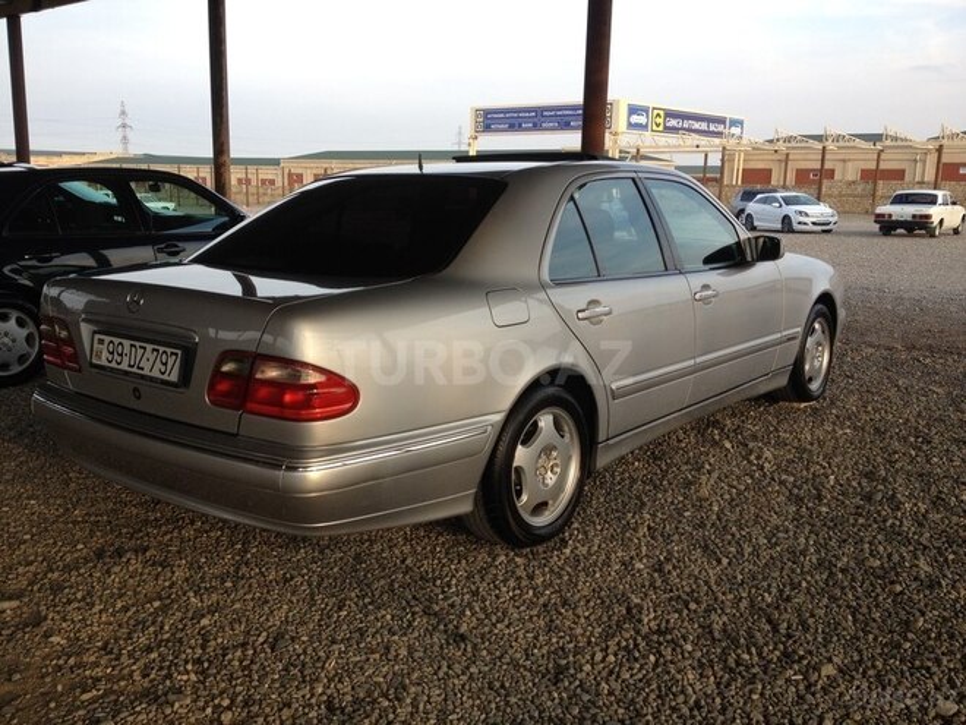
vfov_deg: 40.7
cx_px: 483
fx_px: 977
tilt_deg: -12.8
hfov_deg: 52.6
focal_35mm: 35
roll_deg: -1.3
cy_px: 362
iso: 50
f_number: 2.4
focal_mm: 4.28
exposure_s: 1/239
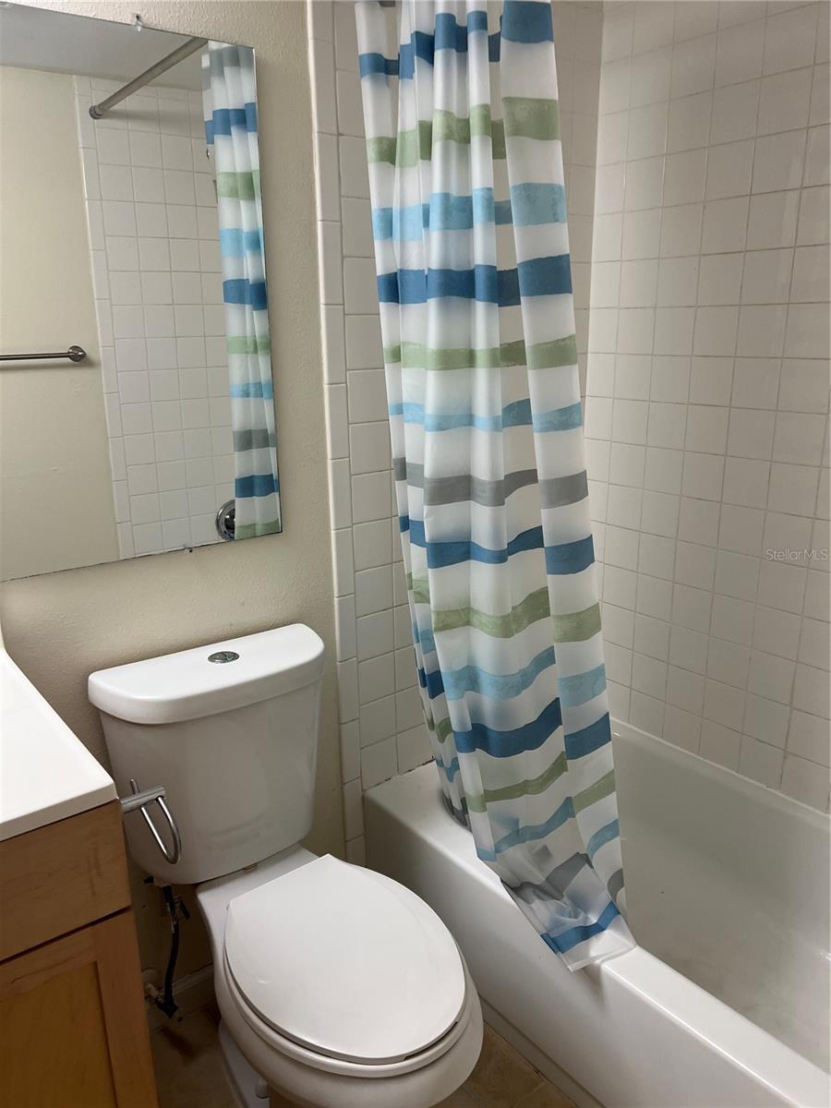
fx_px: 832
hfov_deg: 53.1
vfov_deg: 67.3
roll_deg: +1.4
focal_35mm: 26
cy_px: 554
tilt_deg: -15.3
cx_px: 416
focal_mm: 5.7
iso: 125
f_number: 1.5
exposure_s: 1/120
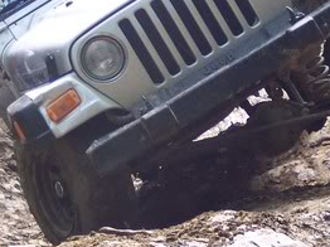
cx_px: 241
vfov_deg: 9.5
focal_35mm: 155
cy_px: 31
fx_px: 1476
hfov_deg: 12.7
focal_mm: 13.3
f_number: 3.4
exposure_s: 1/90
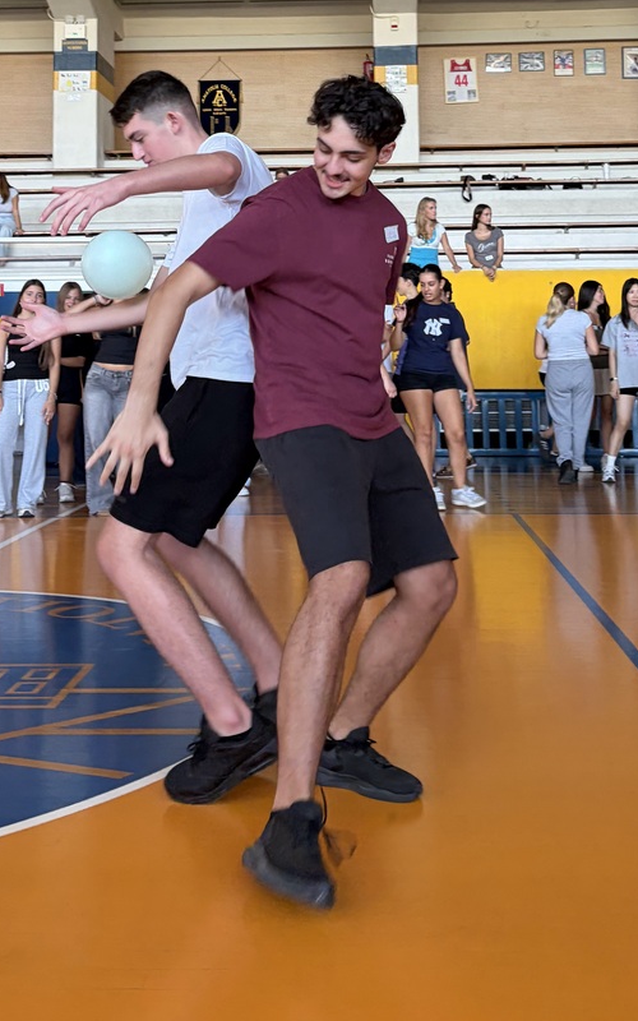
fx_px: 1308
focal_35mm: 47
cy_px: 207
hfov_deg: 27.4
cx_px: 338
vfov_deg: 40.9
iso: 200
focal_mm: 5.96
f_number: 1.6
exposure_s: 1/50
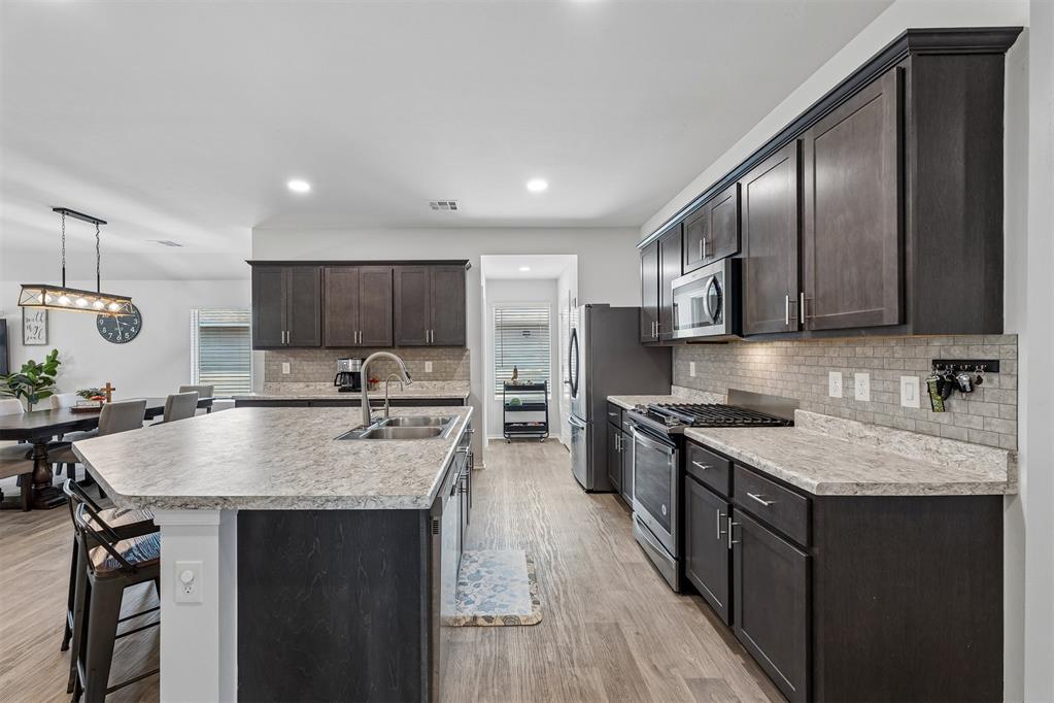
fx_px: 439
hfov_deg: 100.4
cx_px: 527
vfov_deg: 77.3
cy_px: 352
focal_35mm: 15
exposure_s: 1/13
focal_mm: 10
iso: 100
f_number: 6.3
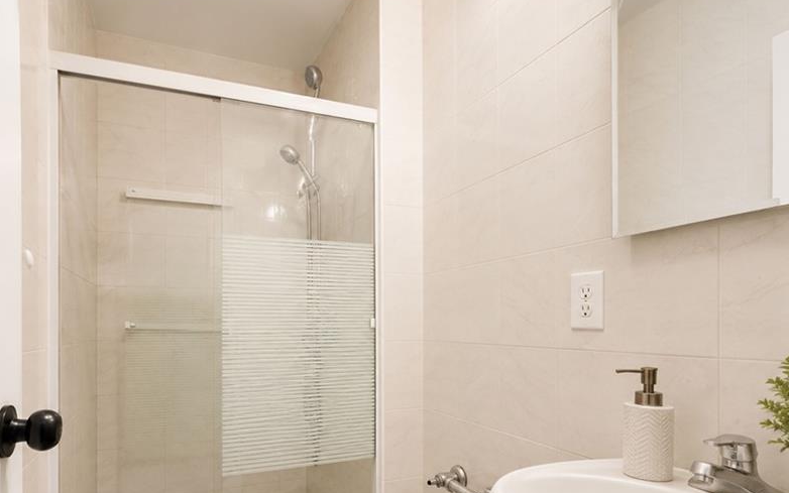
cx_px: 321
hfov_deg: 84.1
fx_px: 430
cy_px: 333
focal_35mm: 20
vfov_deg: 58.2
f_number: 5
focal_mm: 10
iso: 1600
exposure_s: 1/50
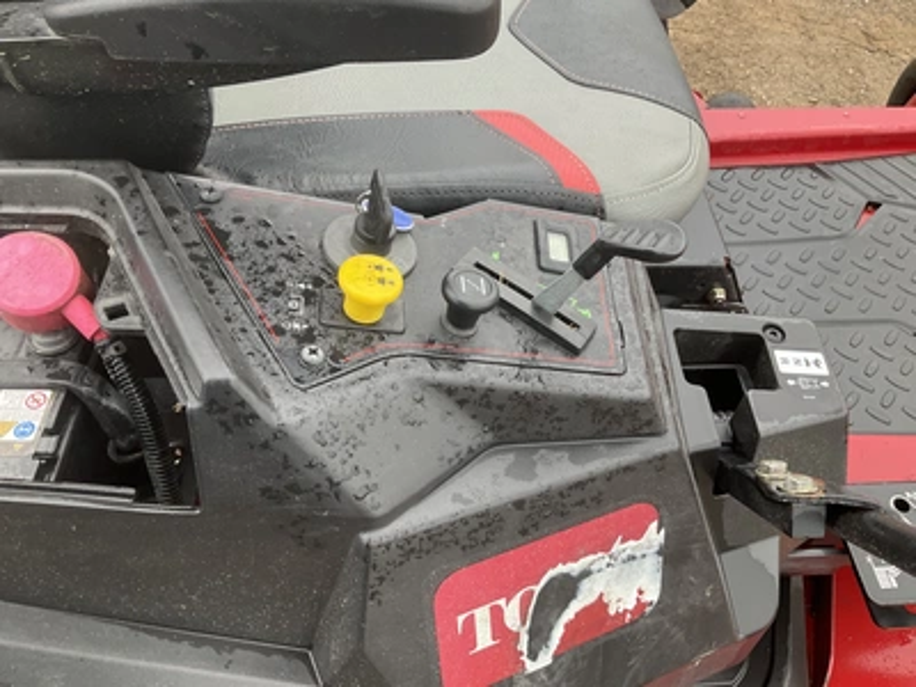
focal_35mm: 29
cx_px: 458
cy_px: 344
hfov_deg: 61.7
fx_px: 767
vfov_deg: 48.2
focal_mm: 3
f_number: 1.8
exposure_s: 1/122
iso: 32
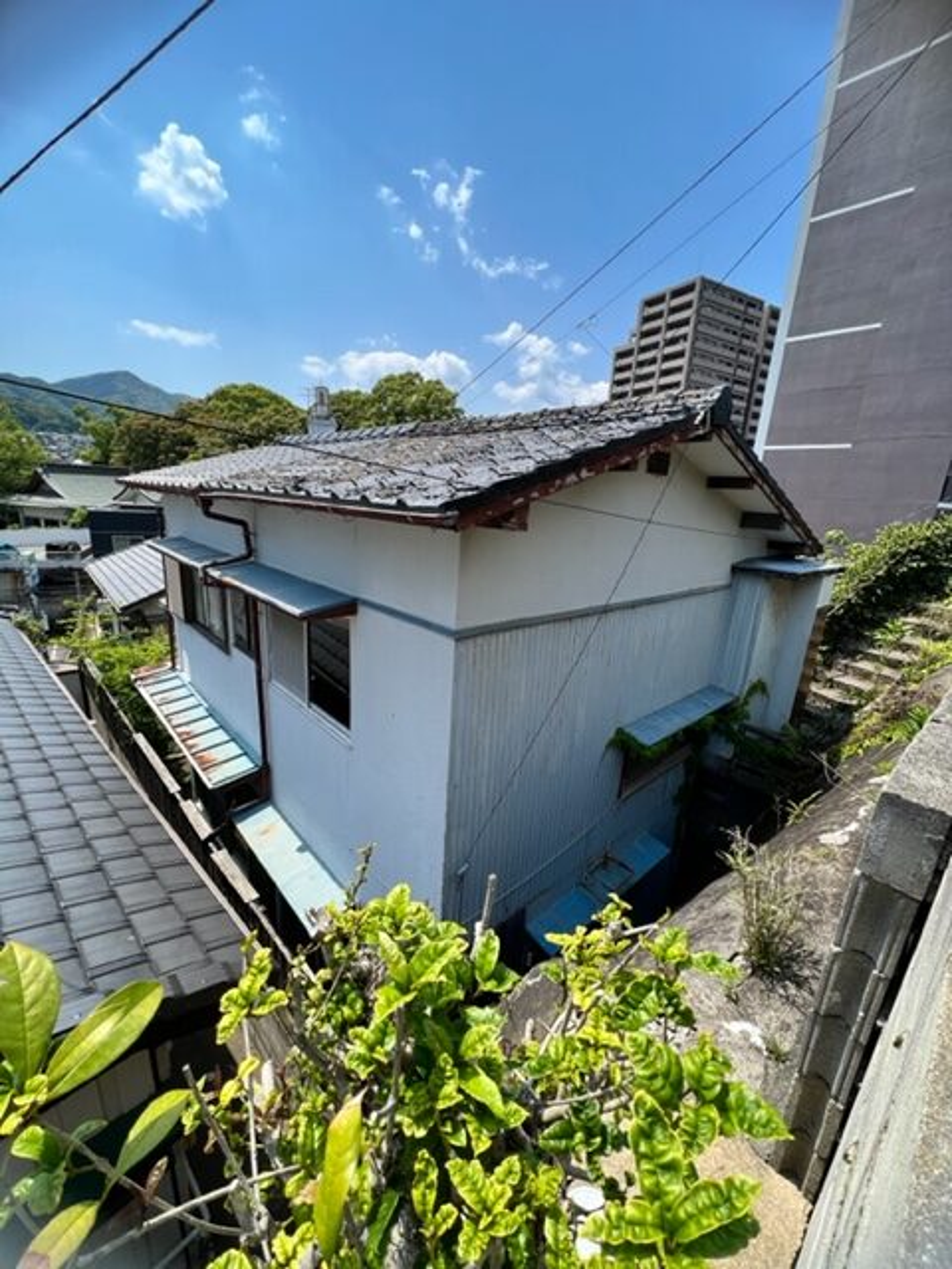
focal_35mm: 13
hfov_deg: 89.9
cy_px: 634
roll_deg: -3.5
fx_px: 477
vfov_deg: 106.2
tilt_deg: -15.9
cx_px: 476
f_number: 1.8
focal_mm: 1.57
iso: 32
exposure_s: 1/943
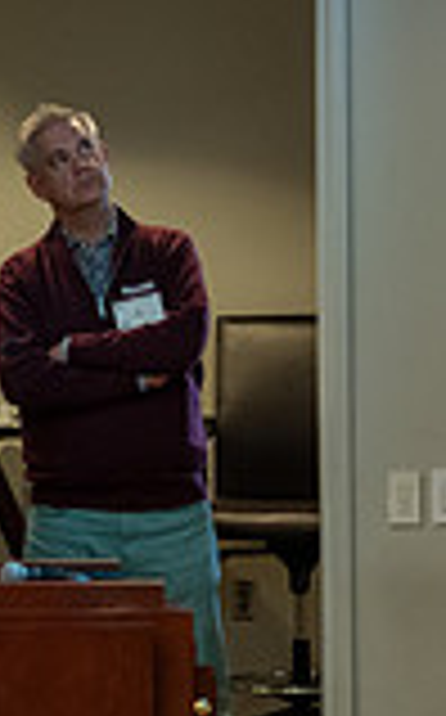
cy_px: 180
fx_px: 5519
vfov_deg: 7.4
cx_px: 65
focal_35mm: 283
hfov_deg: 4.6
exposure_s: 1/160
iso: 2000
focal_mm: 98
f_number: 2.8
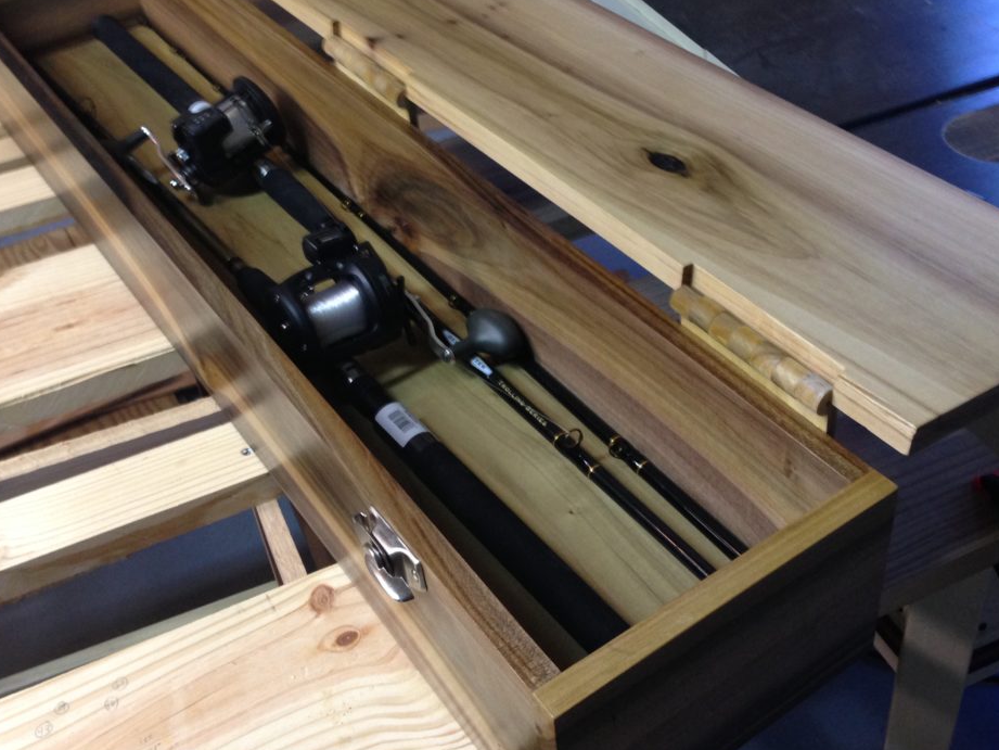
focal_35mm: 43
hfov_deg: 43.8
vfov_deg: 33.6
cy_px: 329
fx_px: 1241
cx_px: 534
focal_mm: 4.12
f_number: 2.4
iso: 160
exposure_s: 1/20
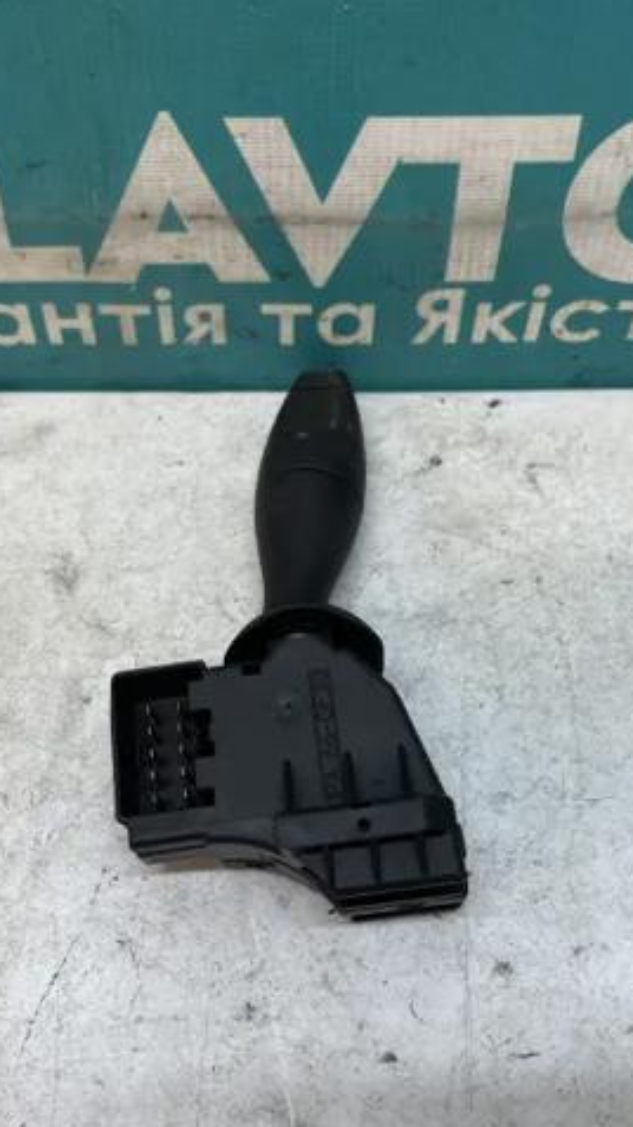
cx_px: 291
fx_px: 1135
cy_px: 565
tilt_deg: -50.9
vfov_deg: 52.8
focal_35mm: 38
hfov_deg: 31.2
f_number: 1.6
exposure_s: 1/100
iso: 80
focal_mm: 4.2
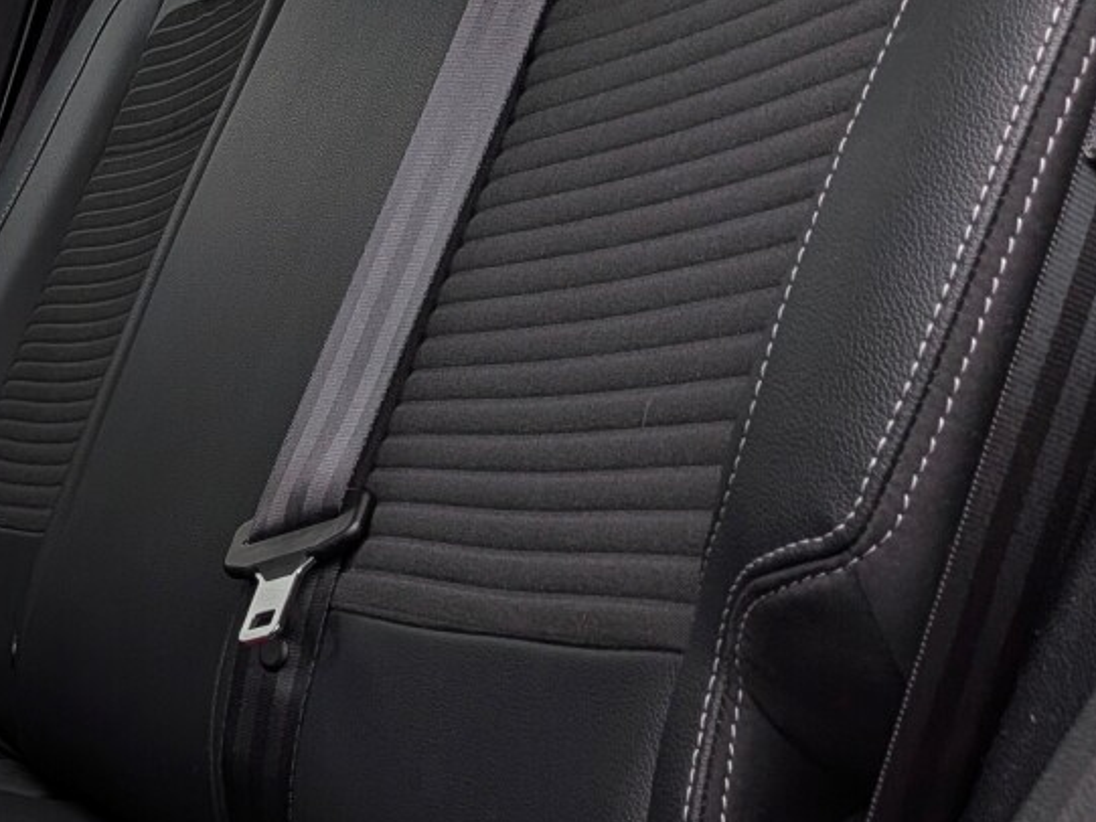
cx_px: -251
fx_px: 2248
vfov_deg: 20.6
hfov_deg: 24.6
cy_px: 239
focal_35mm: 71
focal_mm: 4.53
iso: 30
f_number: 1.7
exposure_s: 1/117
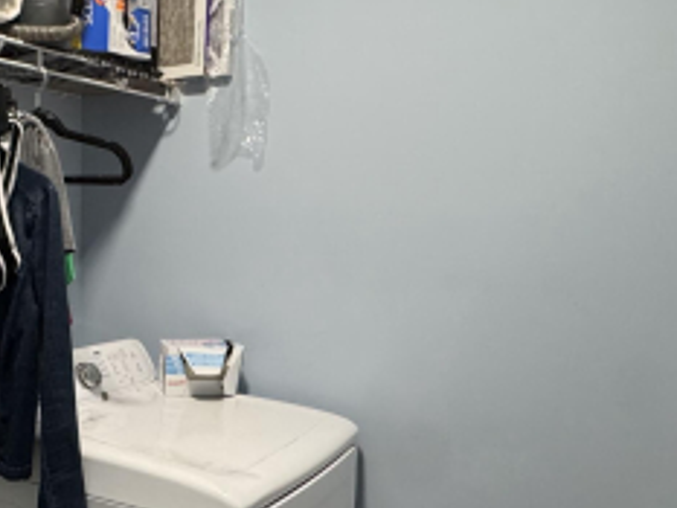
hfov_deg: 42.1
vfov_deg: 34.7
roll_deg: -0.3
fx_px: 783
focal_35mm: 40
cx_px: 42
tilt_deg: -15.1
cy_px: 415
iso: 320
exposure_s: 1/60
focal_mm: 2.22
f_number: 2.2
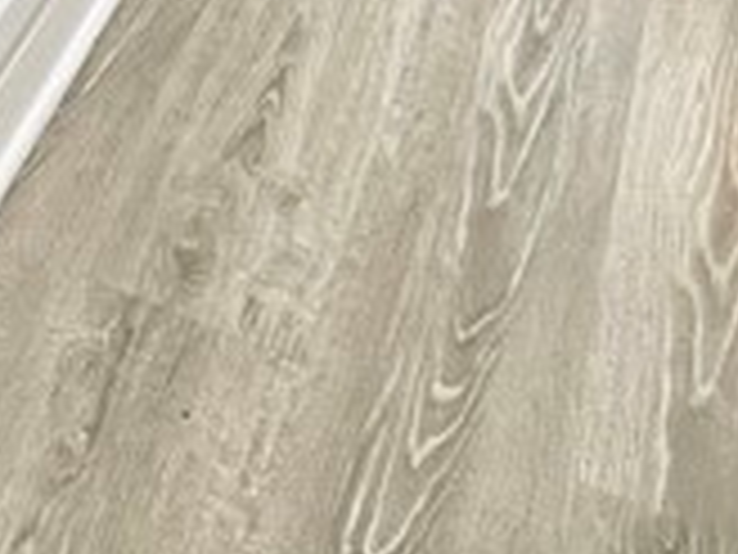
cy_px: -1158
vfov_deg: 10.9
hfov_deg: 22.6
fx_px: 1727
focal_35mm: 81
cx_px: -99
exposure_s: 1/120
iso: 64
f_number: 1.8
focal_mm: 1.57
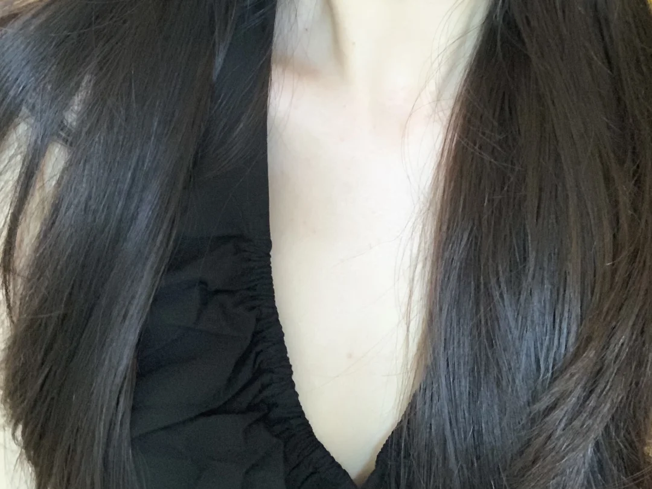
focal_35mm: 32
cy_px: 244
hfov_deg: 56.8
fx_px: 603
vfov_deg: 44.2
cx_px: 326
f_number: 2.2
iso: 640
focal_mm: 2.87
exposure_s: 1/21
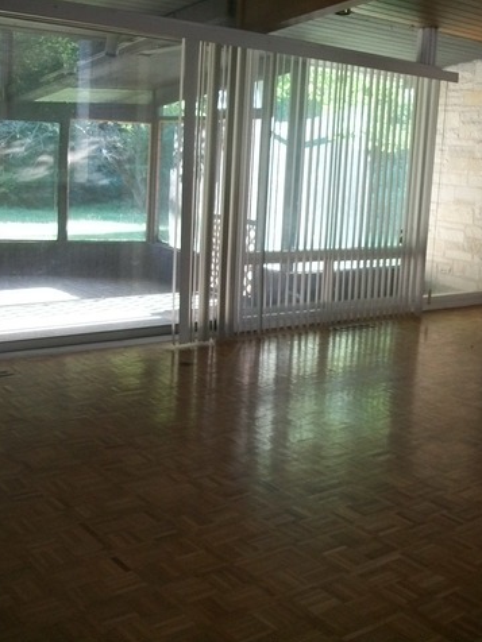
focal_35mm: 43
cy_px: 321
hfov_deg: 33.0
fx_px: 798
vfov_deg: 43.9
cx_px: 355
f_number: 2.9
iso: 160
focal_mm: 5.7
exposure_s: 1/30
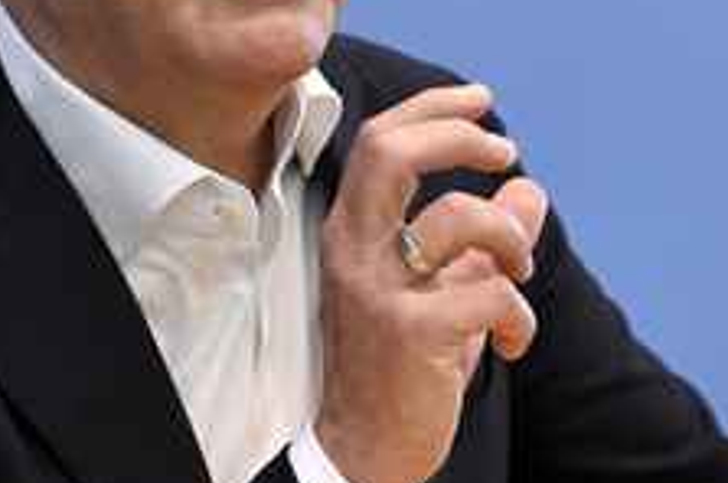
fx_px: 7148
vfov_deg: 3.9
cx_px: 198
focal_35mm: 354
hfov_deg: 5.8
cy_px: 26
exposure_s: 1/1000
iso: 4000
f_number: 5.6
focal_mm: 175
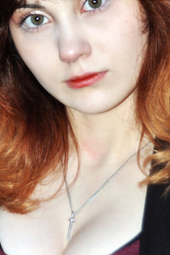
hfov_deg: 7.1
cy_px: 110
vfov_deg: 10.7
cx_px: 99
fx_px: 1364
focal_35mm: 192
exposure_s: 1/60
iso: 800
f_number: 4
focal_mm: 55
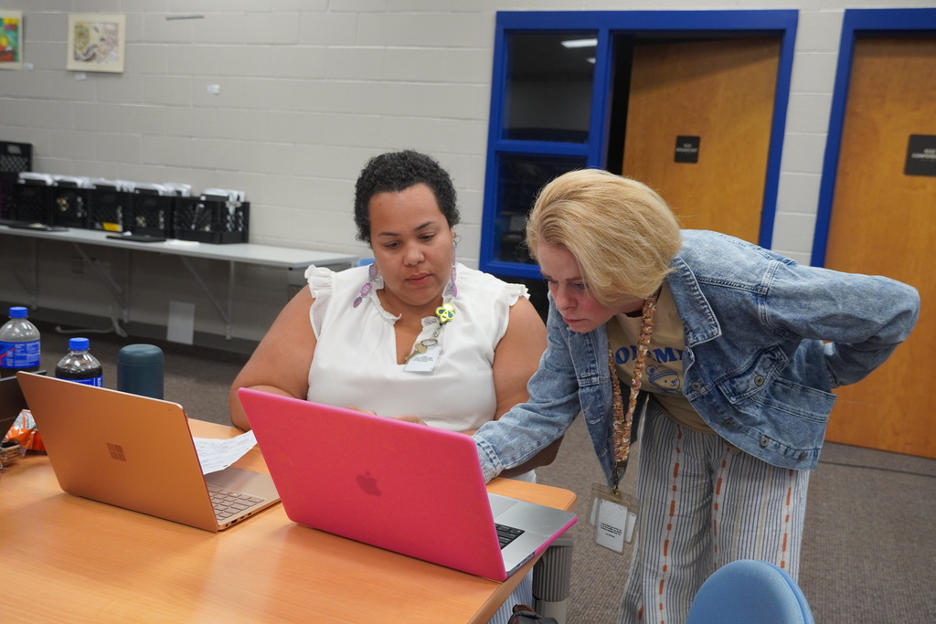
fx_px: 897
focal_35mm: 34
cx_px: 468
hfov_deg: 55.1
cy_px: 312
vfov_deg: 38.4
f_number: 4
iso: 1250
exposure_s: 1/160
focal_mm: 23
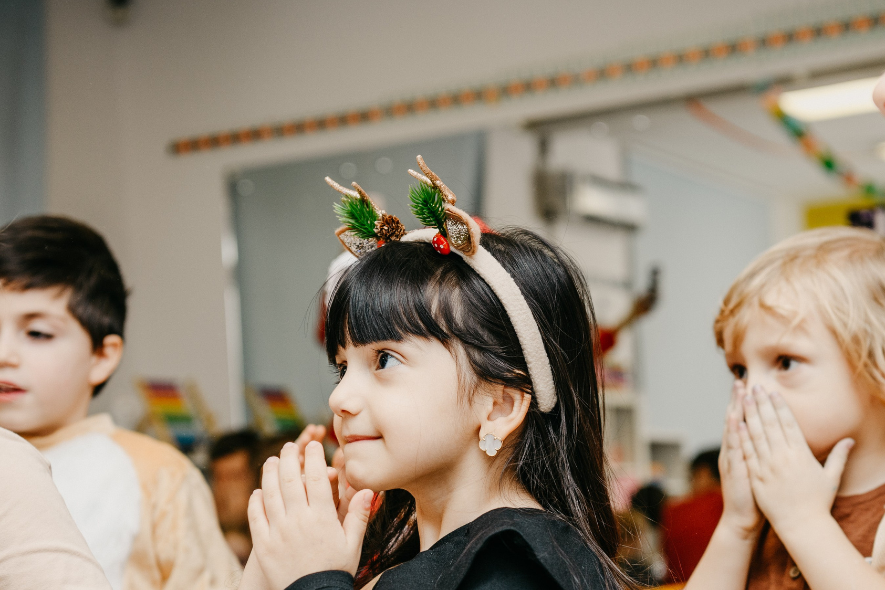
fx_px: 1942
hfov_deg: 25.6
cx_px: 536
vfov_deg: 17.2
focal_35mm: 79
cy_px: 429
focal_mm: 52
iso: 250
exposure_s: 1/160
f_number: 4
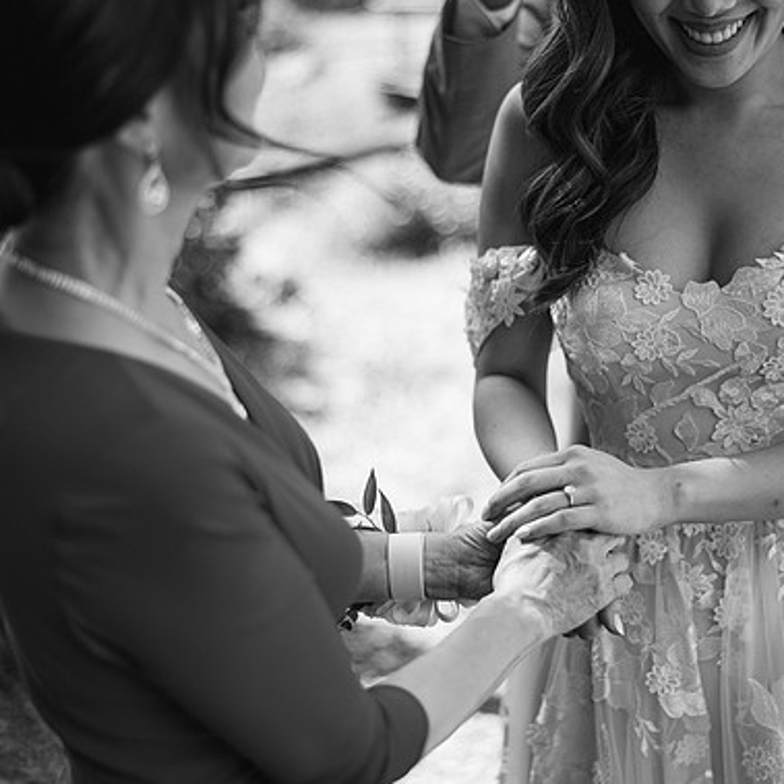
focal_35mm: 65
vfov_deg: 26.5
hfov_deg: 26.4
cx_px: 484
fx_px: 1666
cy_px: 391
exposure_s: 1/1600
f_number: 2
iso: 100
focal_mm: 50
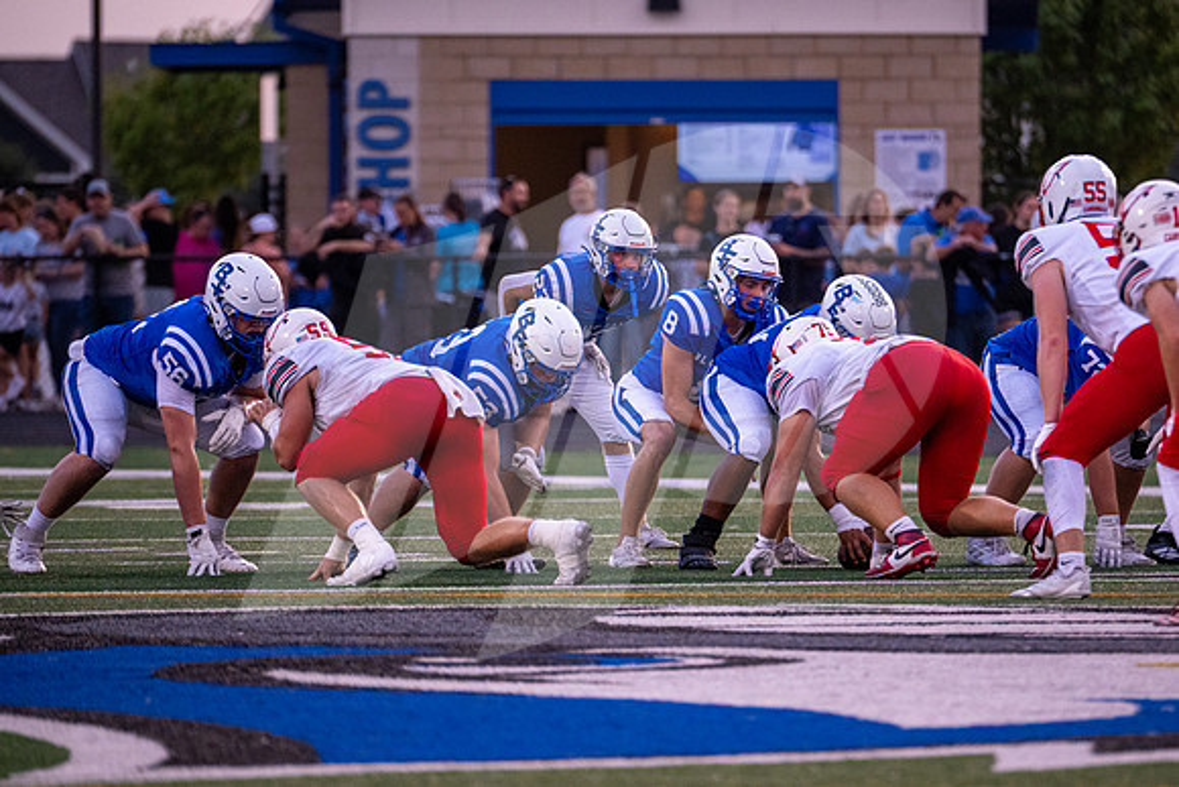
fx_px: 15232
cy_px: 376
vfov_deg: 3.0
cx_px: 665
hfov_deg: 4.4
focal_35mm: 465
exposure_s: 1/1000
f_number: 5.6
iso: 2500
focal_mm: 400
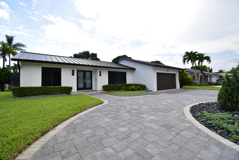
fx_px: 100
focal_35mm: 15
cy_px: 80
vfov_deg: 77.3
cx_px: 120
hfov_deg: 100.4
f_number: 5.6
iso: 1000
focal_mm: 10
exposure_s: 1/2500
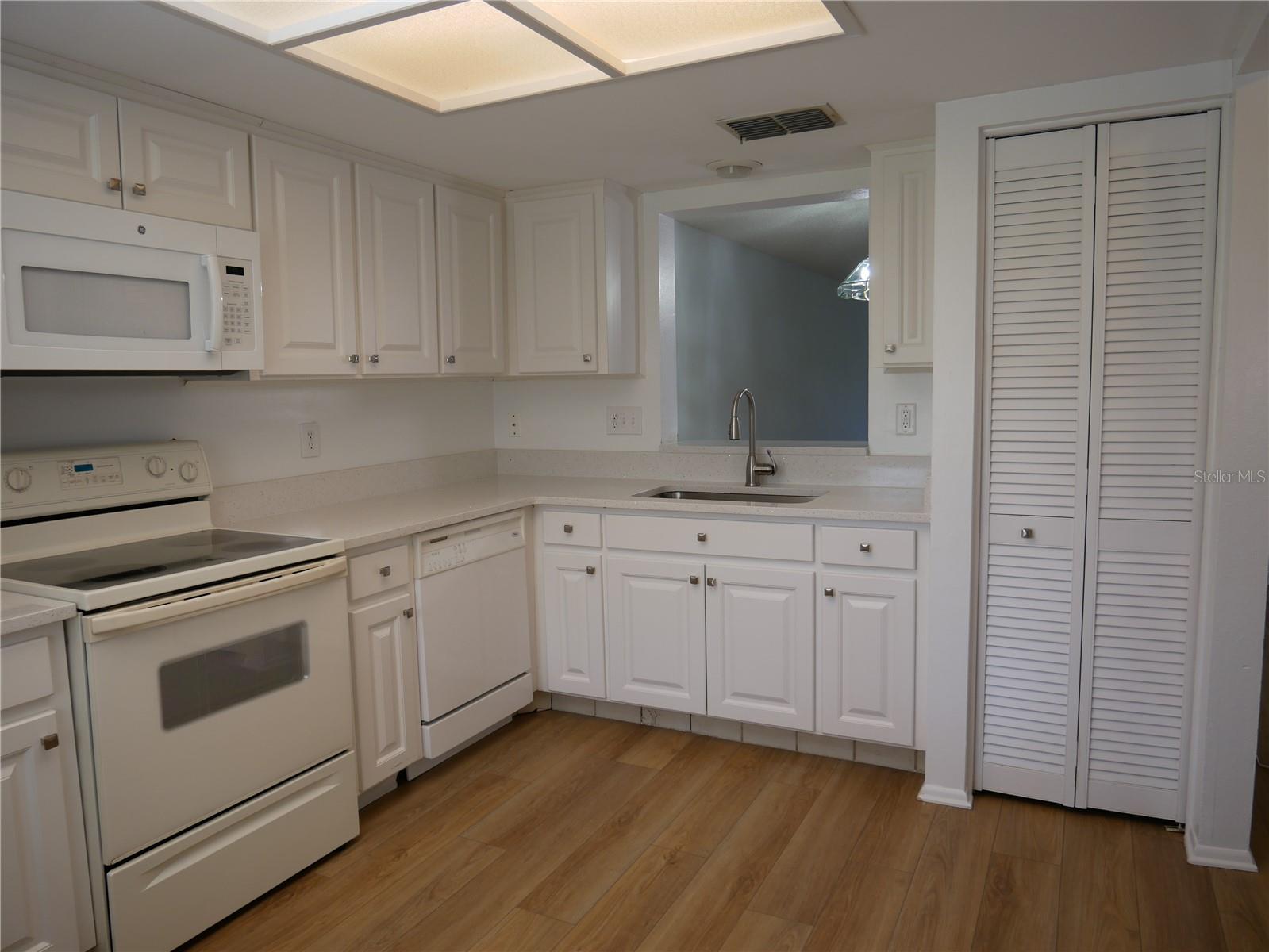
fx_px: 880
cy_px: 476
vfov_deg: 56.8
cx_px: 634
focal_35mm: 24
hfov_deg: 71.6
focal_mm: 12
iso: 200
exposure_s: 1/100
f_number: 3.5
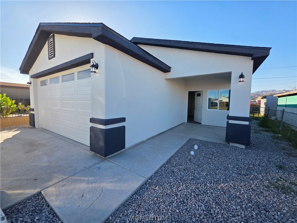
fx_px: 112
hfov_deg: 106.2
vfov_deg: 89.9
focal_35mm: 13
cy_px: 112
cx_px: 148
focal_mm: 2.2
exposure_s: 1/2000
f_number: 1.9
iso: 80
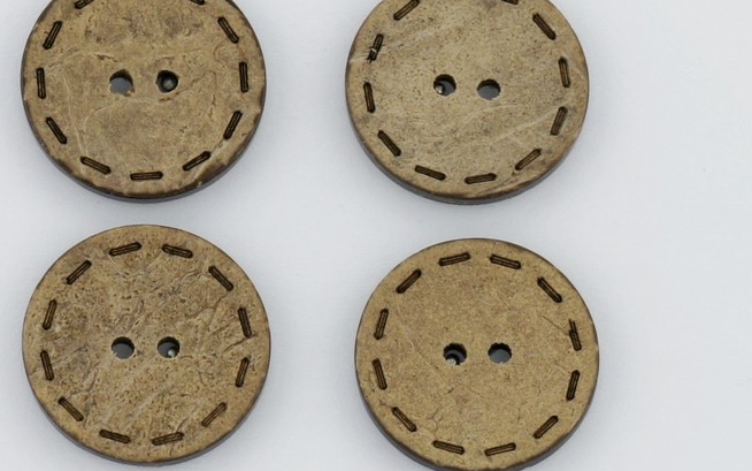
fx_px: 2372
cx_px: 325
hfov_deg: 18.0
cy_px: 214
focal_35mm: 116
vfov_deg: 11.3
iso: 200
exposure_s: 1/250
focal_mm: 55
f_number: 9
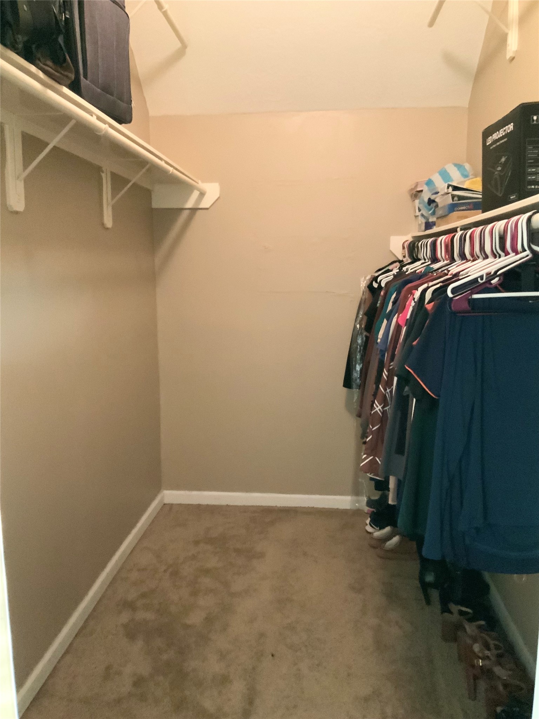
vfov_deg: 61.7
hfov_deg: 48.2
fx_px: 602
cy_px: 360
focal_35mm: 29
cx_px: 270
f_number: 1.8
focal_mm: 3
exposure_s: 1/30
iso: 500
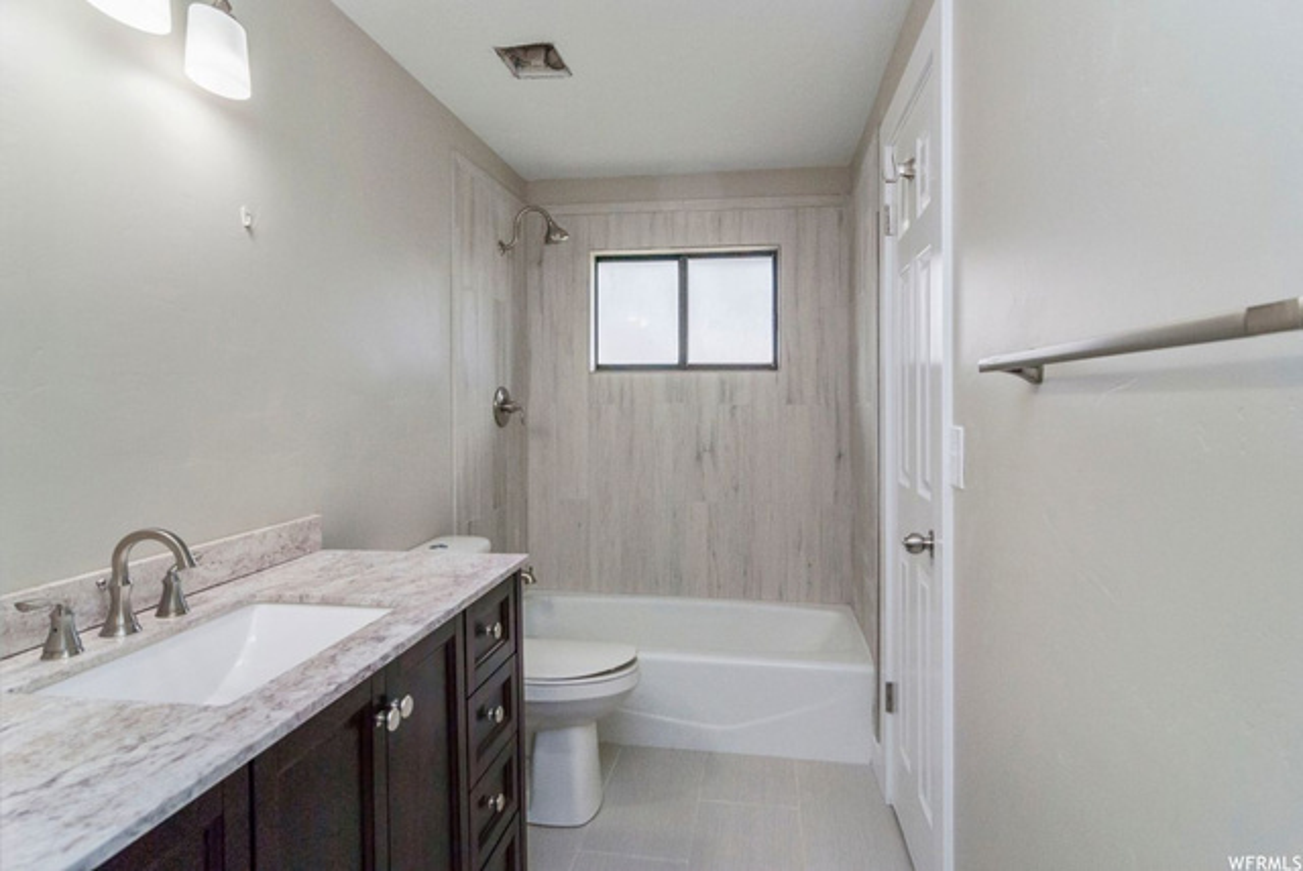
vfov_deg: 67.5
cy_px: 436
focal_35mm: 18
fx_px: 652
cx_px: 652
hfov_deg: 89.9
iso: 200
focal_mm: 12
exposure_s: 1/160
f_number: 6.3
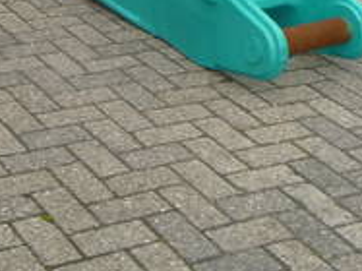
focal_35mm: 101
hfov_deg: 19.0
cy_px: -172
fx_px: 1056
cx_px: 18
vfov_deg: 13.5
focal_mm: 4.5
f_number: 3.9
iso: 100
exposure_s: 1/320
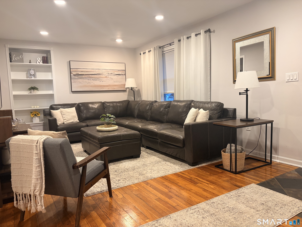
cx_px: 151
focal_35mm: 26
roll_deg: +2.5
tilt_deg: -5.1
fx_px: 227
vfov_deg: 53.1
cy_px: 114
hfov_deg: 67.3
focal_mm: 5.96
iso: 200
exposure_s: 1/60
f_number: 1.6
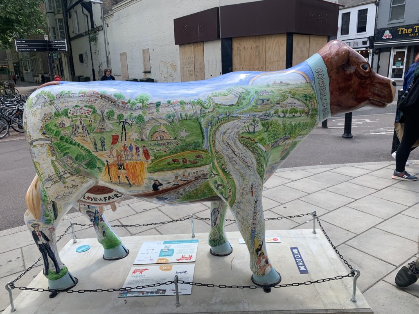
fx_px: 315
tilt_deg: -16.9
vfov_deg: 53.1
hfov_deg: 67.3
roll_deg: +2.9
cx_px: 210
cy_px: 157
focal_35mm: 26
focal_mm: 4.25
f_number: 1.8
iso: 25
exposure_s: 1/1163
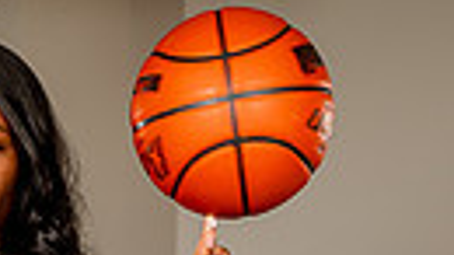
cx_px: -24
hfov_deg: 10.7
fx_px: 2407
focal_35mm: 200
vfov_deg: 5.7
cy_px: 720
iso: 250
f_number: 8
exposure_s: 1/400
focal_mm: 55
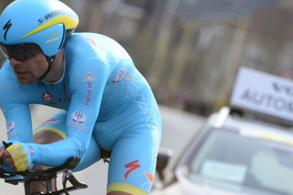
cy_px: 108
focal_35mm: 495
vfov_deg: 2.8
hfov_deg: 4.2
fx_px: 4027
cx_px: 118
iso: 1000
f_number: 8
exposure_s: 1/1000
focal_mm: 400
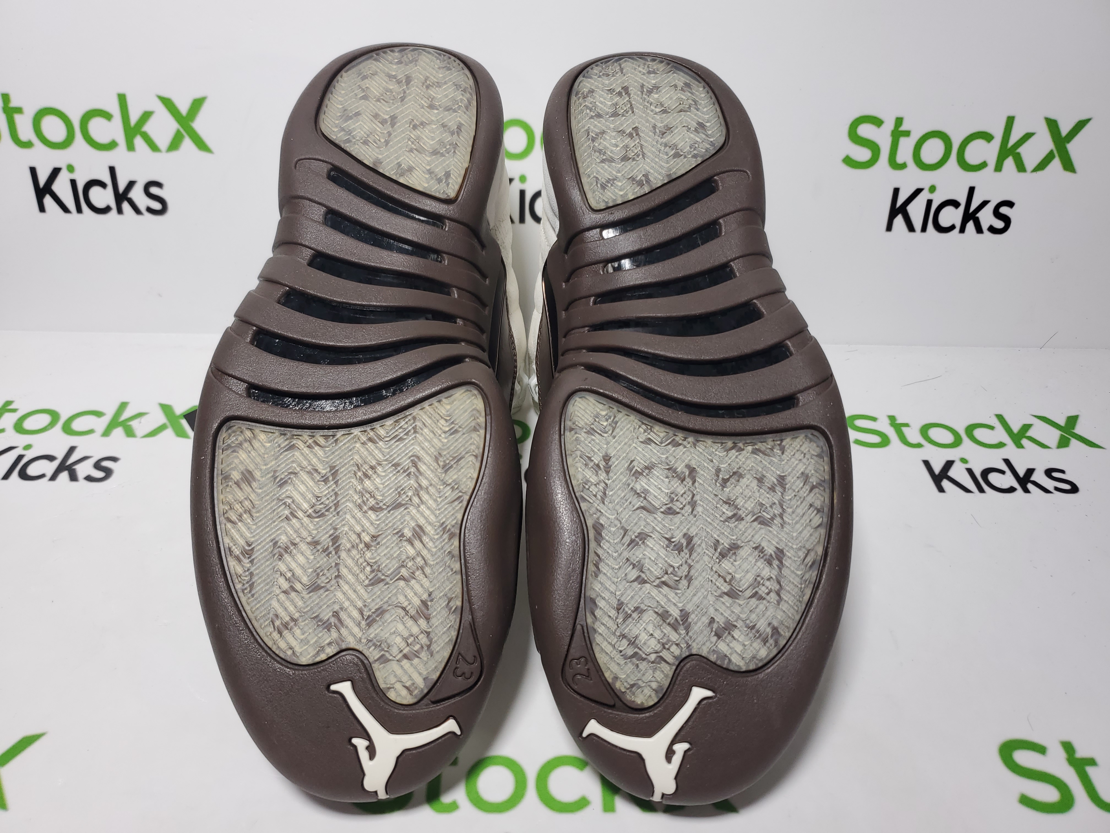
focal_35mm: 26
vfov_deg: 53.1
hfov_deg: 67.3
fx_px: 834
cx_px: 555
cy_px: 416
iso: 50
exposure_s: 1/401
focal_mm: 4.3
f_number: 1.5
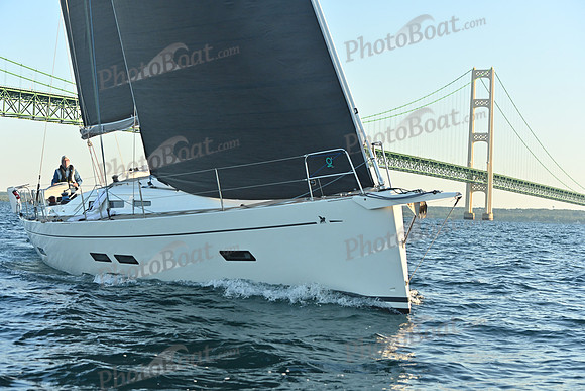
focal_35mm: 70
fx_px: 1138
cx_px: 292
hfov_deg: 28.8
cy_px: 196
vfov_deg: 19.5
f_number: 6.3
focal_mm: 70
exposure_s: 1/1000
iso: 800
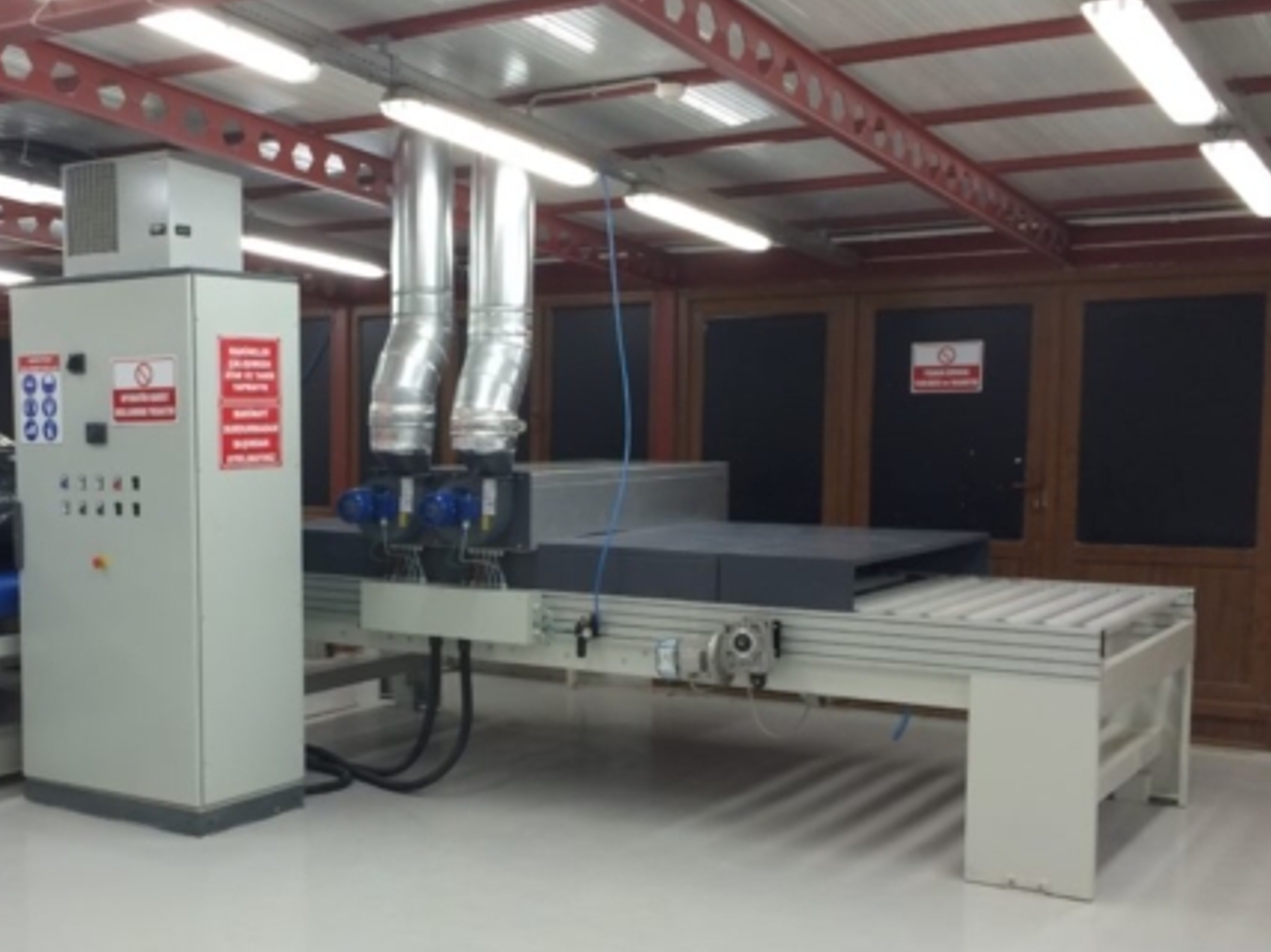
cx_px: 396
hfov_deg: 41.4
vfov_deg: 32.1
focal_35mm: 45
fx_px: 1652
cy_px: 571
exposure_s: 1/40
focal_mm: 4.12
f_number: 2.2
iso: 40
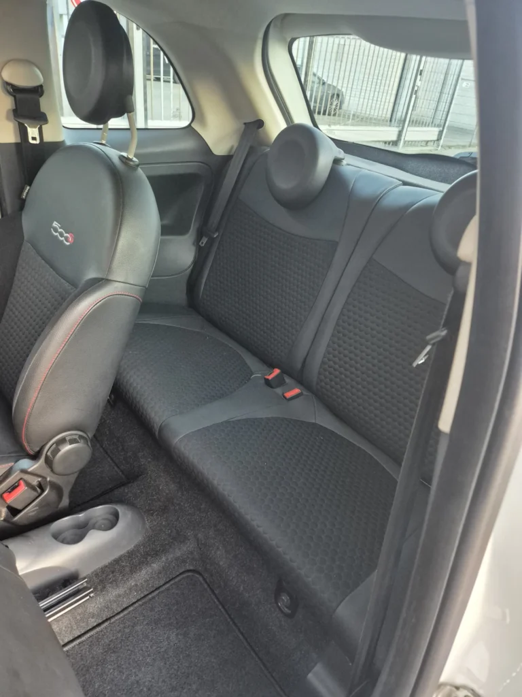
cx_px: 261
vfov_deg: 73.9
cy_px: 348
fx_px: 462
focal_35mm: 23
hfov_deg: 58.9
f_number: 1.8
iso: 1600
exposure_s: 1/100
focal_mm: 5.4
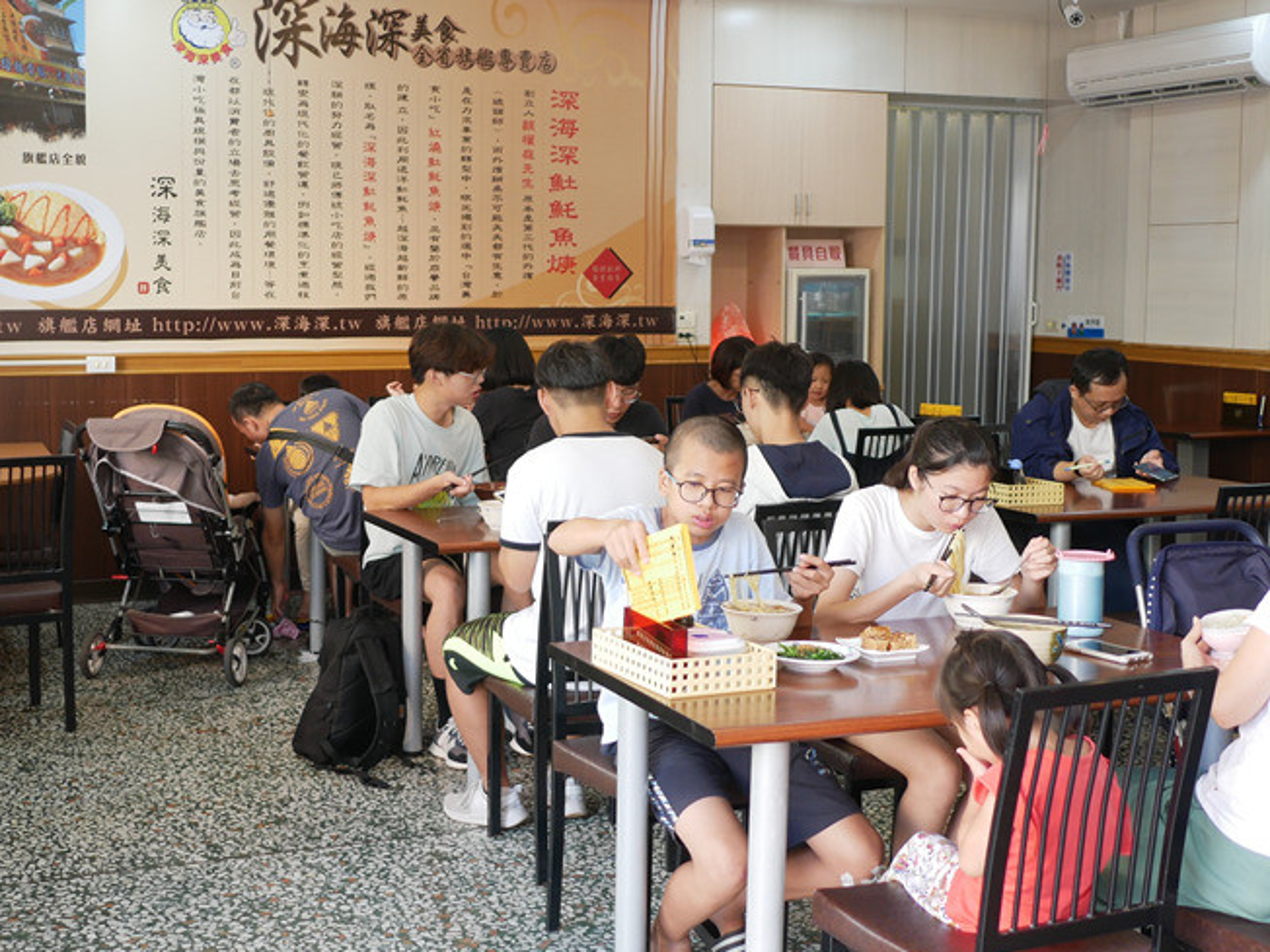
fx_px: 1688
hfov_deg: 41.1
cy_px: 430
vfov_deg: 31.5
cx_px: 514
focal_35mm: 46
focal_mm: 15
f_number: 1.7
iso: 200
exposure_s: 1/125
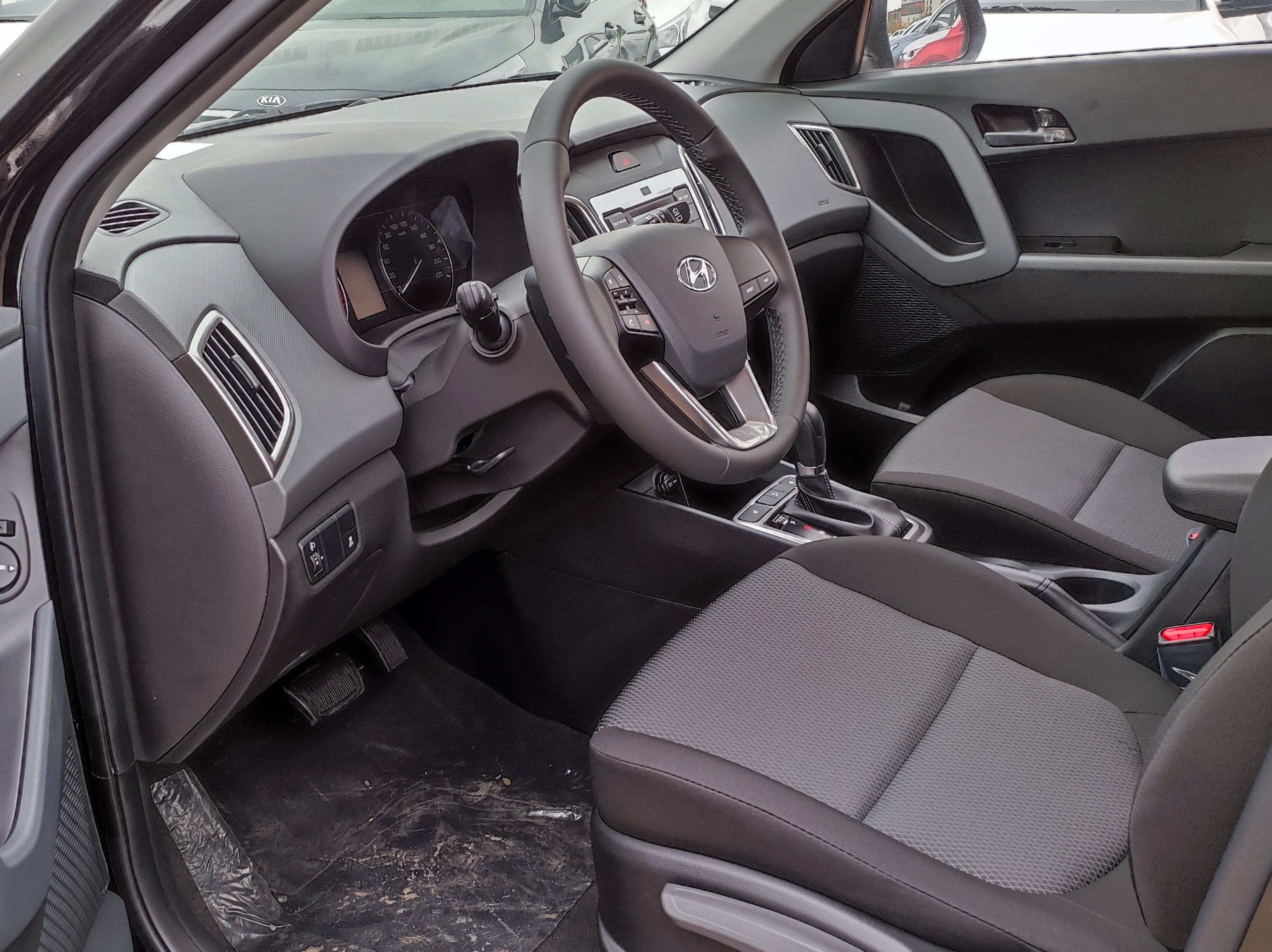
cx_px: 545
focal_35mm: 26
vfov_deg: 52.8
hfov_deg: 67.0
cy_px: 545
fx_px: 955
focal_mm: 4.74
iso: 324
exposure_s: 1/50
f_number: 1.79
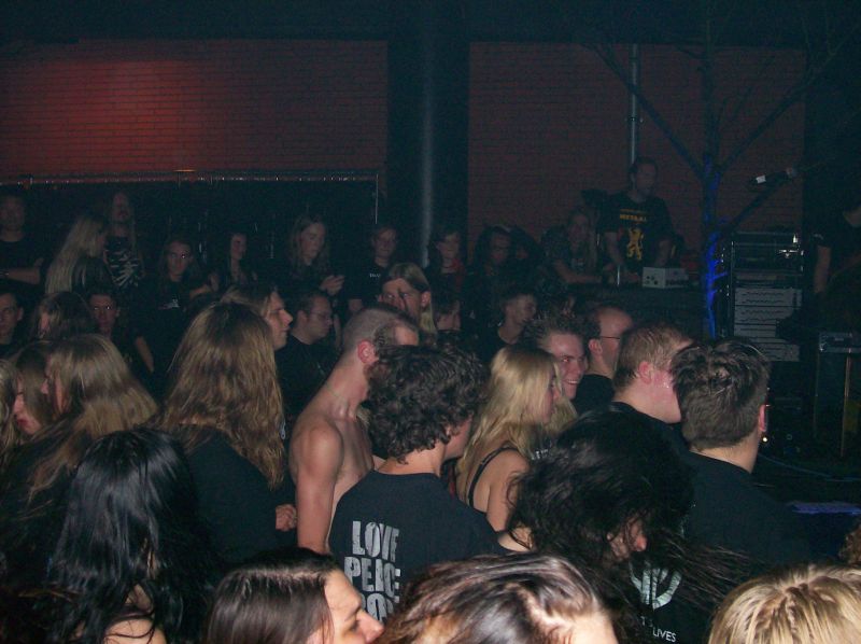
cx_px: 430
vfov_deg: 32.1
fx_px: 1118
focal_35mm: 45
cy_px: 322
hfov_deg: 42.1
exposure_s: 1/73.1
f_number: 3
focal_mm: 7.6
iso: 140
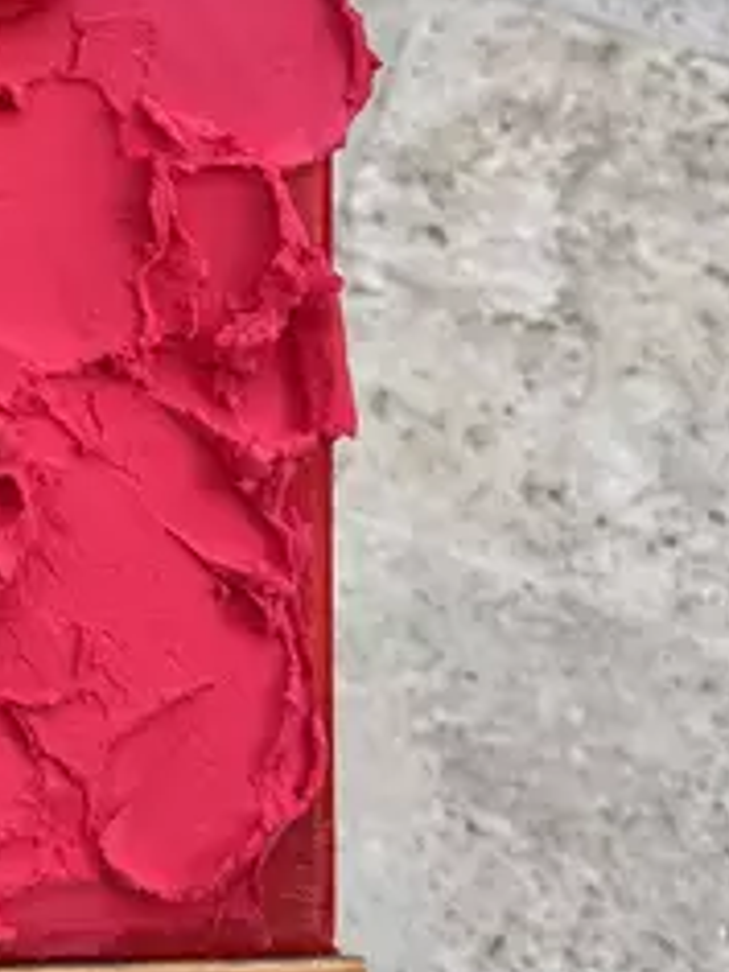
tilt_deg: -52.7
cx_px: -204
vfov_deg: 25.3
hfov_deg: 18.0
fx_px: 2162
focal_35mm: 77
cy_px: 400
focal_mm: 5.1
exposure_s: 1/1862
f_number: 1.6
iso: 50
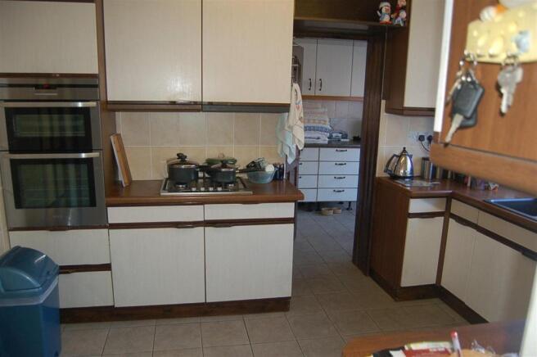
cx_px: 268
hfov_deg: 67.4
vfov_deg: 47.8
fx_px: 402
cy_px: 178
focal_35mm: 27
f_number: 3.5
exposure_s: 1/60
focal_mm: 18
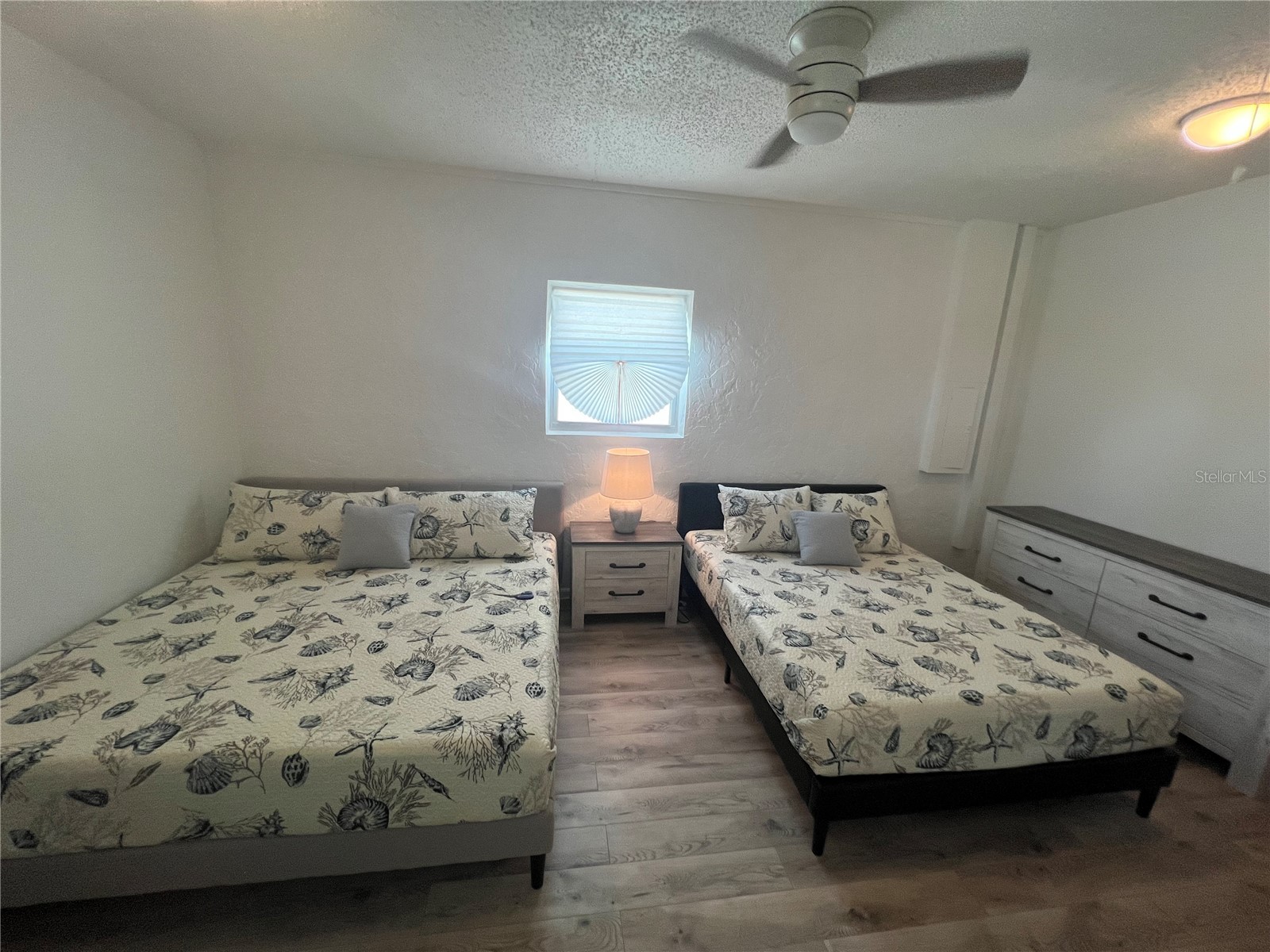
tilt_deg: -12.5
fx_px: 477
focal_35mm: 13
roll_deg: -3.1
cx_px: 635
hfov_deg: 106.2
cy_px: 476
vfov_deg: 89.9
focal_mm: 1.57
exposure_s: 1/120
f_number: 1.8
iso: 125
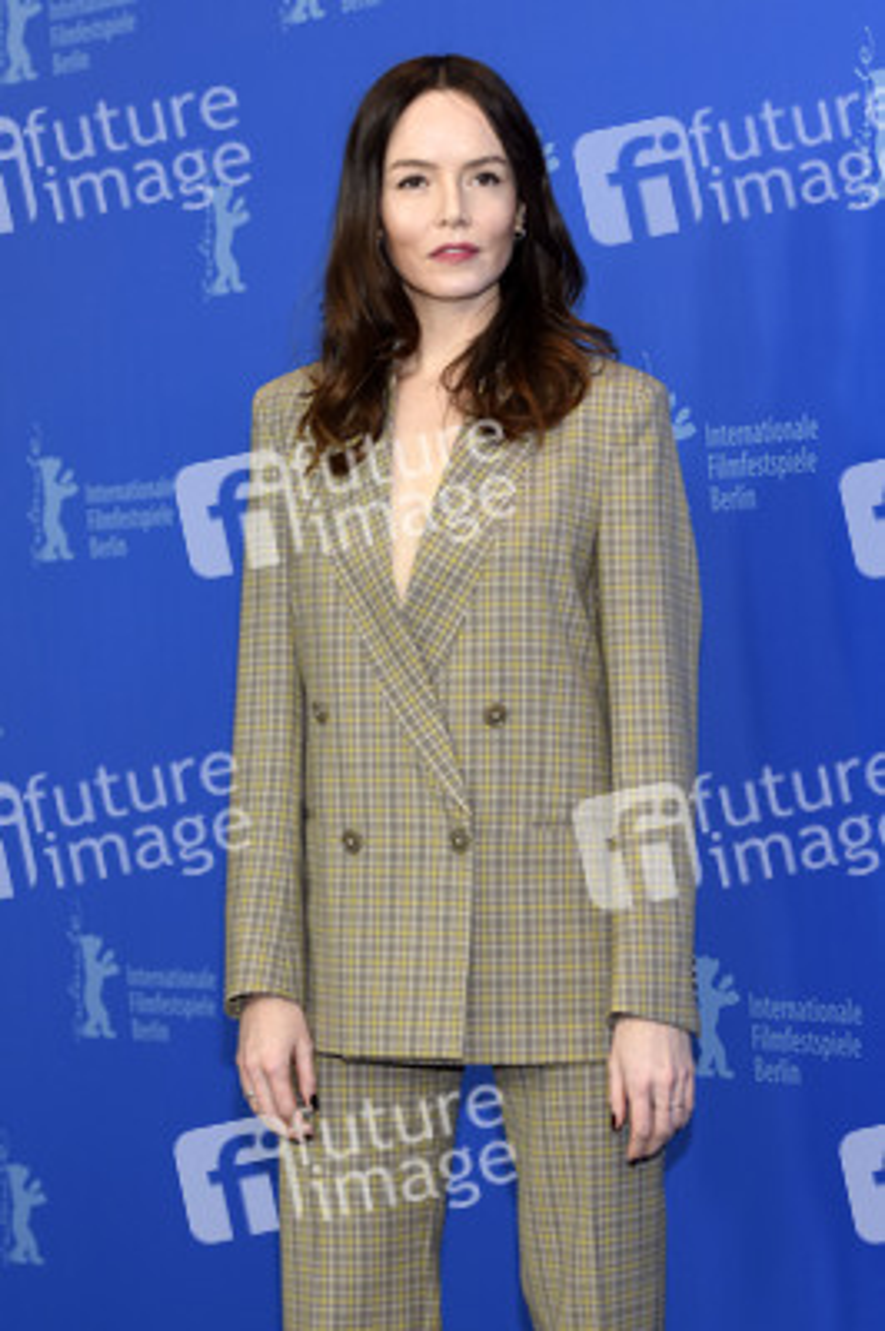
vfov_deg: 19.5
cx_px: 442
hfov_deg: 13.0
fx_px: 3878
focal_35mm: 105
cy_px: 666
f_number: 3.2
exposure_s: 1/400
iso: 640
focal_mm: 70
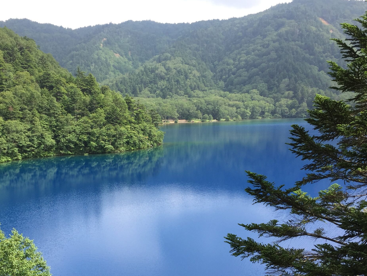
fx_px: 424
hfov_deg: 46.6
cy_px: 177
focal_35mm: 40
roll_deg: +0.0
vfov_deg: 35.7
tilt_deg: -11.1
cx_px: 155
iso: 32
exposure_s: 1/719
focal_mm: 4.15
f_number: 2.2
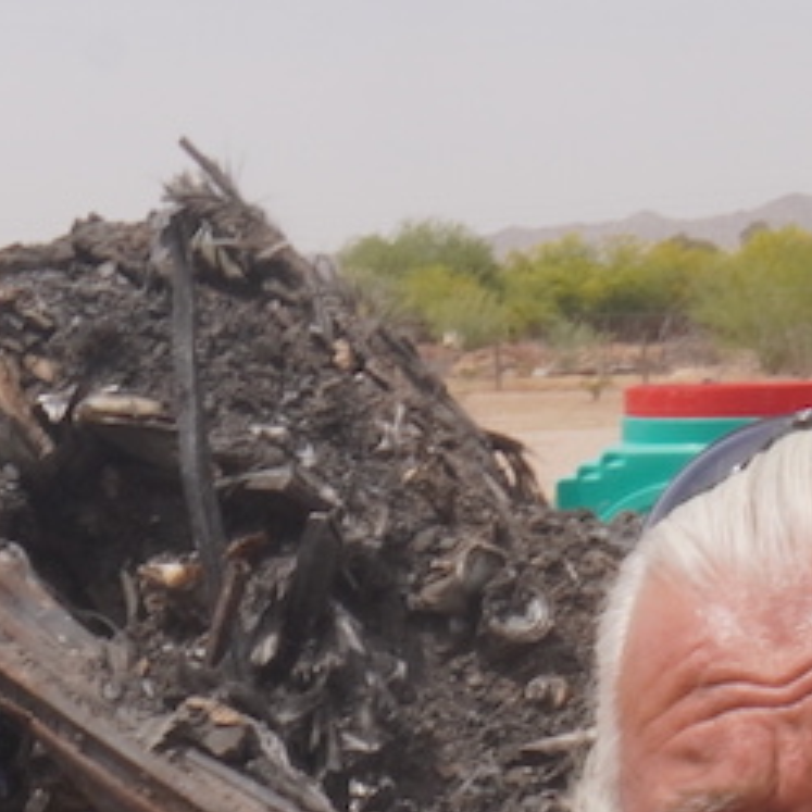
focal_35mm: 164
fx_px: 4352
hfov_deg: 10.5
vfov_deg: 10.1
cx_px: -147
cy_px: 1479
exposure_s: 1/40
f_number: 22
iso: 100
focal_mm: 16
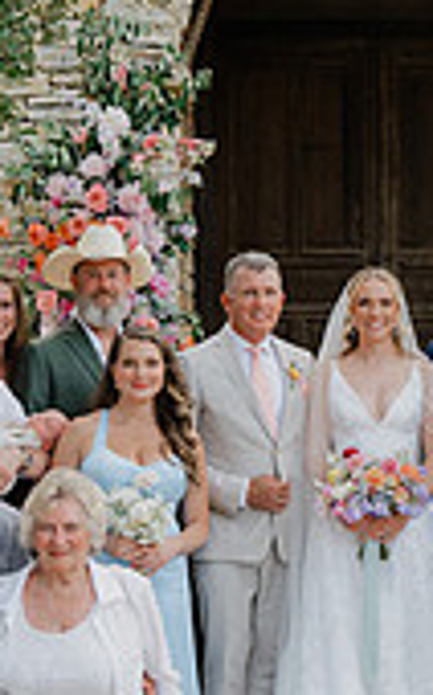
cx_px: 421
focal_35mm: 99
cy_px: 423
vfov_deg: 21.0
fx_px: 1872
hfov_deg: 13.0
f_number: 4
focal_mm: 28.5
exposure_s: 1/400
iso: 250
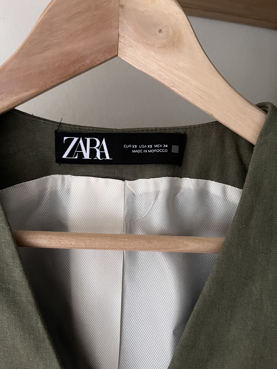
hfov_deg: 53.1
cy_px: 184
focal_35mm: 26
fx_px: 277
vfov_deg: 67.3
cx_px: 138
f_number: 1.6
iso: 640
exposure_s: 1/35
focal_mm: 5.1
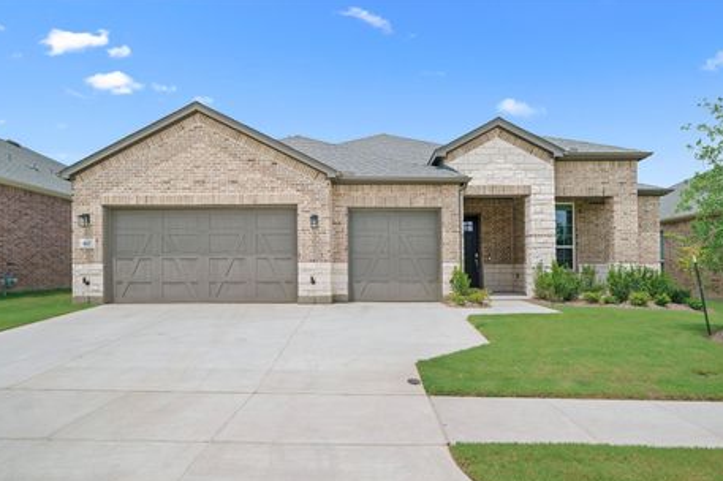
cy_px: 257
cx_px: 377
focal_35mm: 23
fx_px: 462
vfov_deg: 55.0
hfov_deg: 76.1
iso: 250
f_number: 8
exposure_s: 1/125
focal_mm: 21
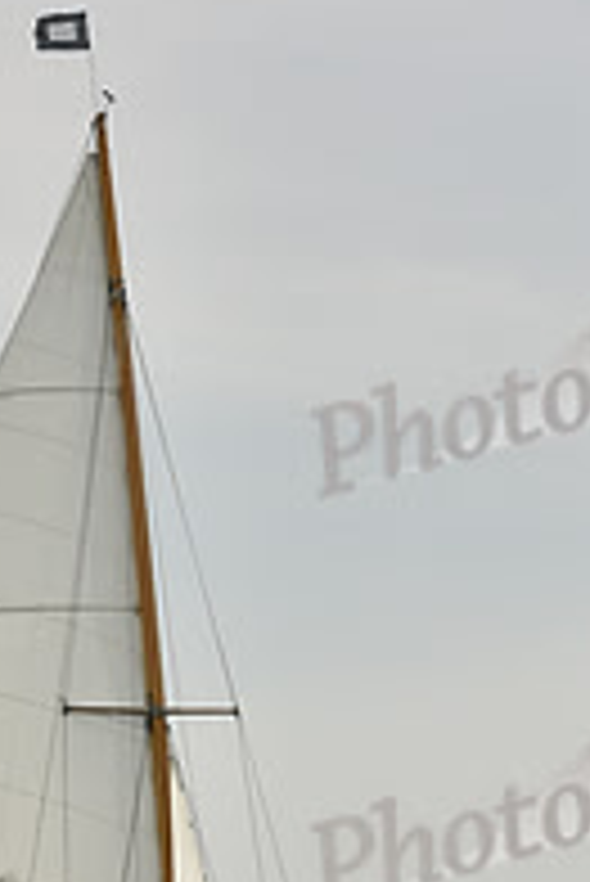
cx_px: 79
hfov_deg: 6.6
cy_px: 1094
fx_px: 5079
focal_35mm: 207
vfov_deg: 9.8
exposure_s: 1/3200
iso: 400
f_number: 7.1
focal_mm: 70
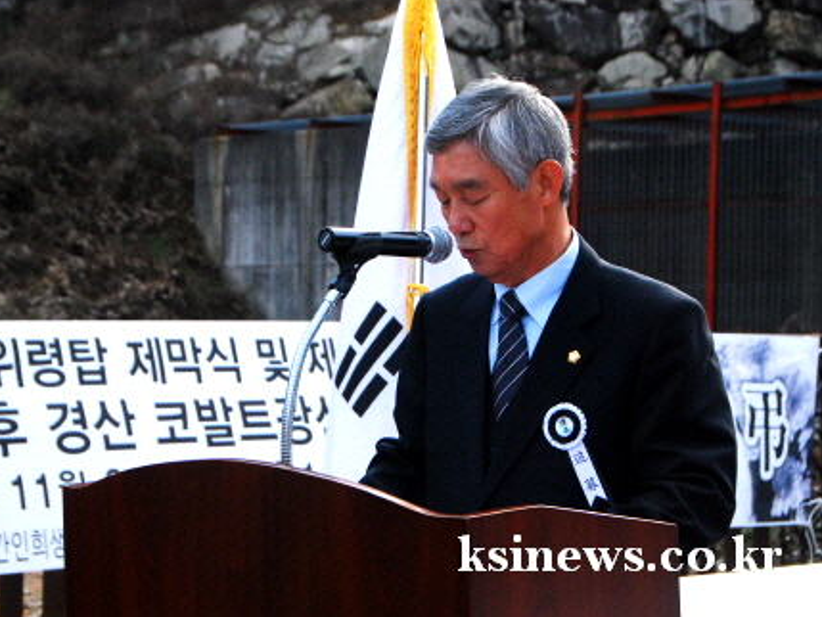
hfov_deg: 21.2
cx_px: 356
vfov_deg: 16.0
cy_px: 298
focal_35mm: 93
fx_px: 2199
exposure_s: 1/800
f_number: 8
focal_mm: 55
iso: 1250
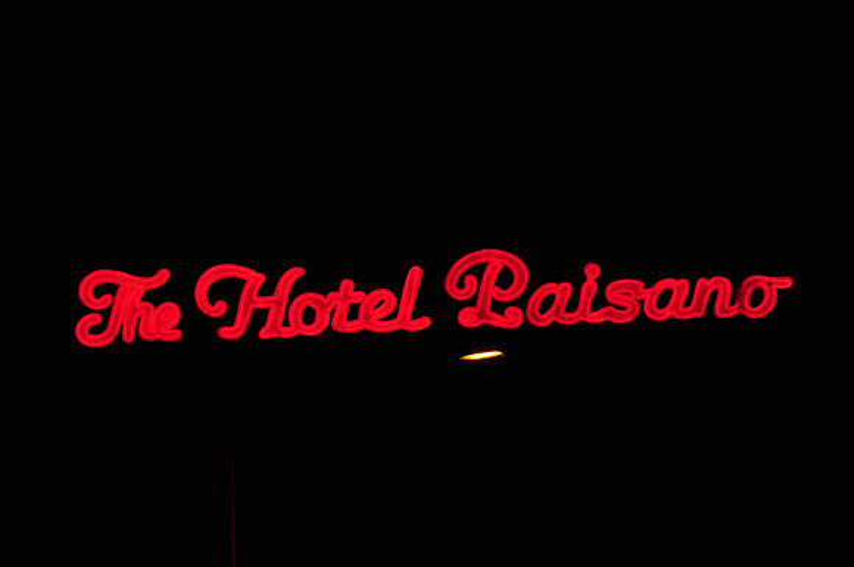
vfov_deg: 4.2
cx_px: 427
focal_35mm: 330
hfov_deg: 6.3
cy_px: 284
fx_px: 7817
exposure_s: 1/160
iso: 200
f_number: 6.3
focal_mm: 220
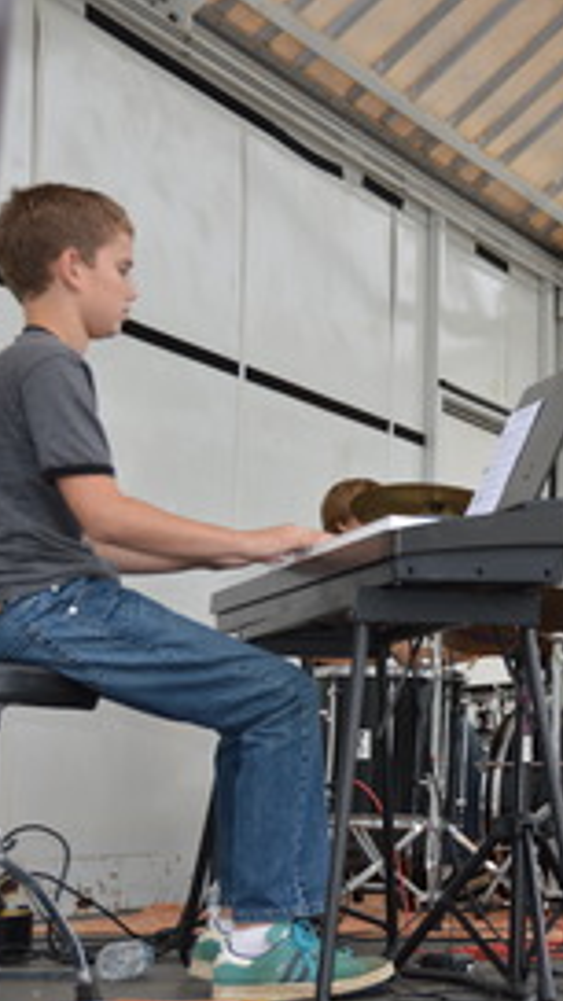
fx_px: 2282
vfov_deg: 24.7
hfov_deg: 13.6
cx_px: 703
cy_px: 502
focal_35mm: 86
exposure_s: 1/200
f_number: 5
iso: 100
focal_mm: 36
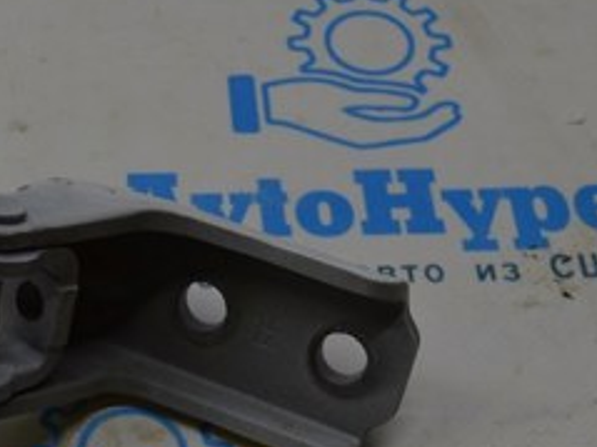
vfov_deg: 17.3
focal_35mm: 85
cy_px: 336
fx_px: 1465
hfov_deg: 22.7
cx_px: 107
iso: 125
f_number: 5.6
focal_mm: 22
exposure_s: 1/60
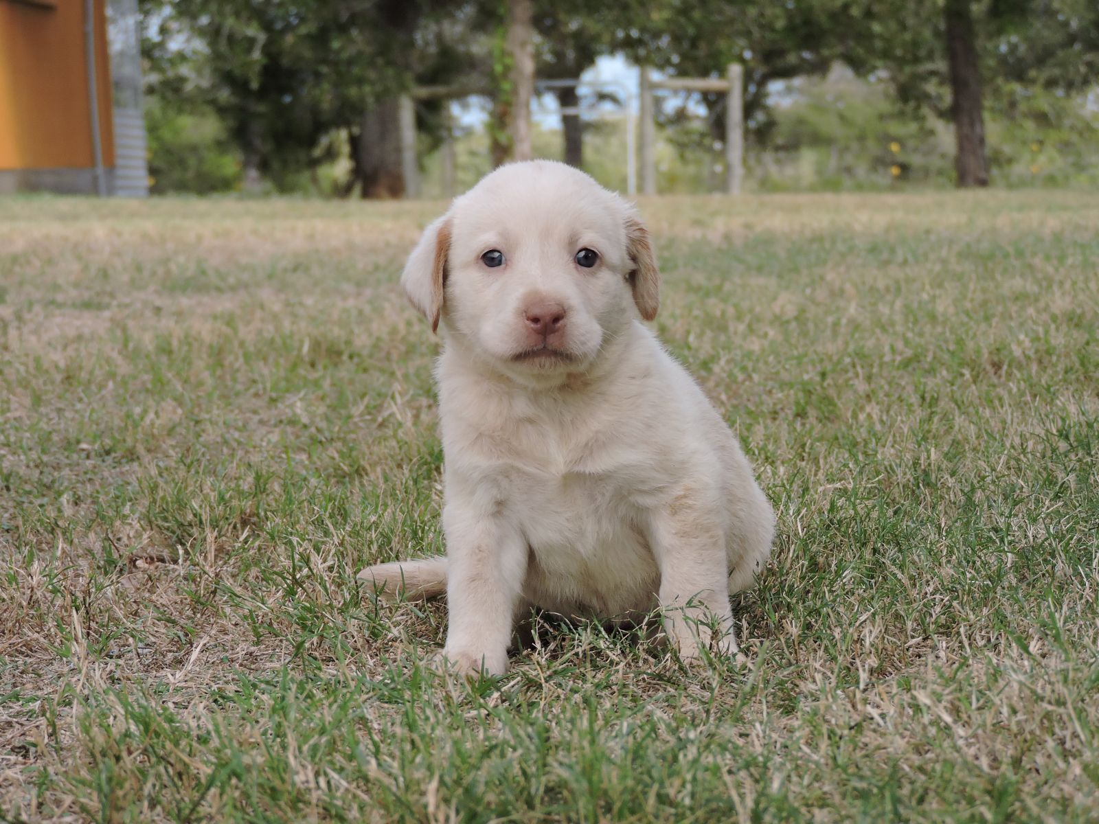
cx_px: 550
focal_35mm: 135
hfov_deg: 14.6
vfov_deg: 11.0
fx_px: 4286
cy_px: 412
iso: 200
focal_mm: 24.1
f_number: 4.3
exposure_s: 1/500
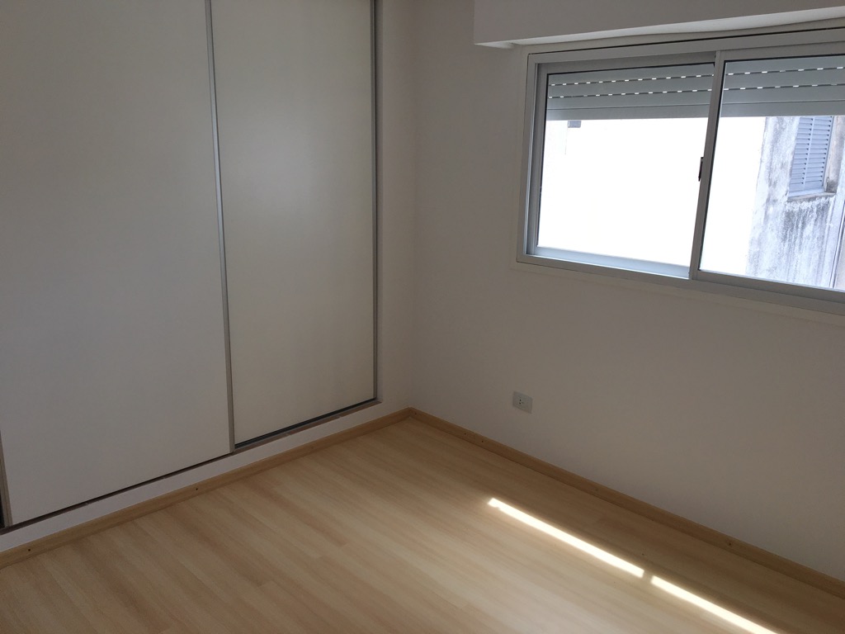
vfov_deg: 48.2
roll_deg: -1.0
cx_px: 422
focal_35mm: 29
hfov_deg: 61.7
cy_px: 317
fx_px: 708
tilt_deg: -14.7
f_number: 2.2
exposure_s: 1/396
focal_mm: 4.15
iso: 25
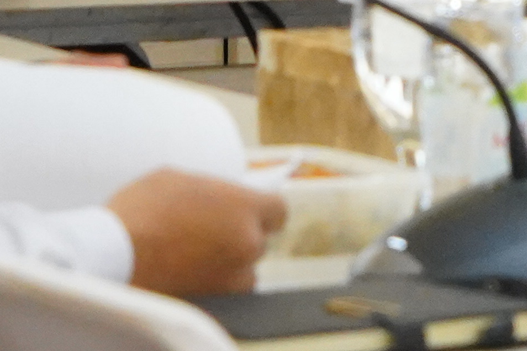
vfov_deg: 2.4
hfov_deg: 3.6
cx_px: 955
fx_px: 8285
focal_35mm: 566
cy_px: -254
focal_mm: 90
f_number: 6.3
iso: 8000
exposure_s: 1/125
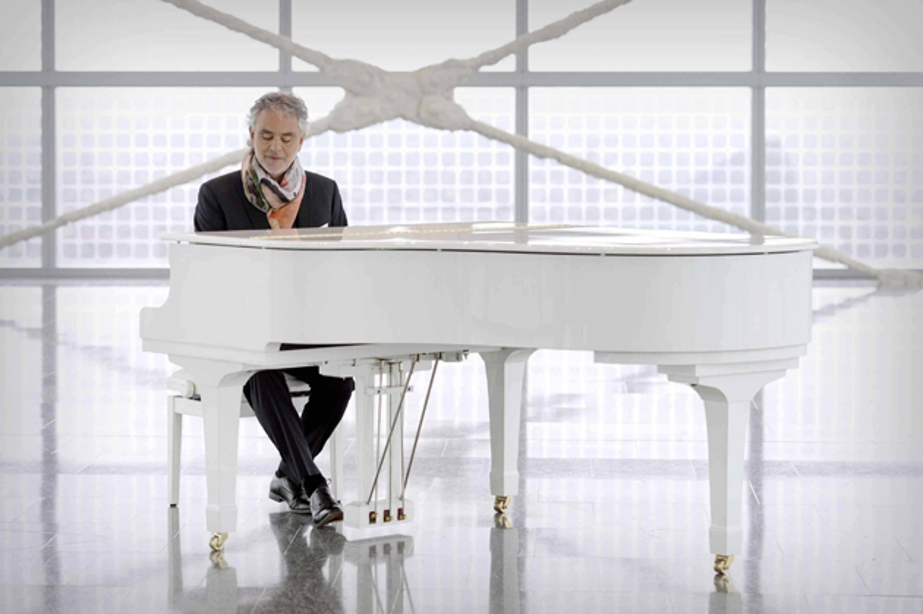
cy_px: 307
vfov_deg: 13.0
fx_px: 2690
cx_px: 462
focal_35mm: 105
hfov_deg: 19.5
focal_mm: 105
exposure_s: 1/500
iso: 800
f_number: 3.2
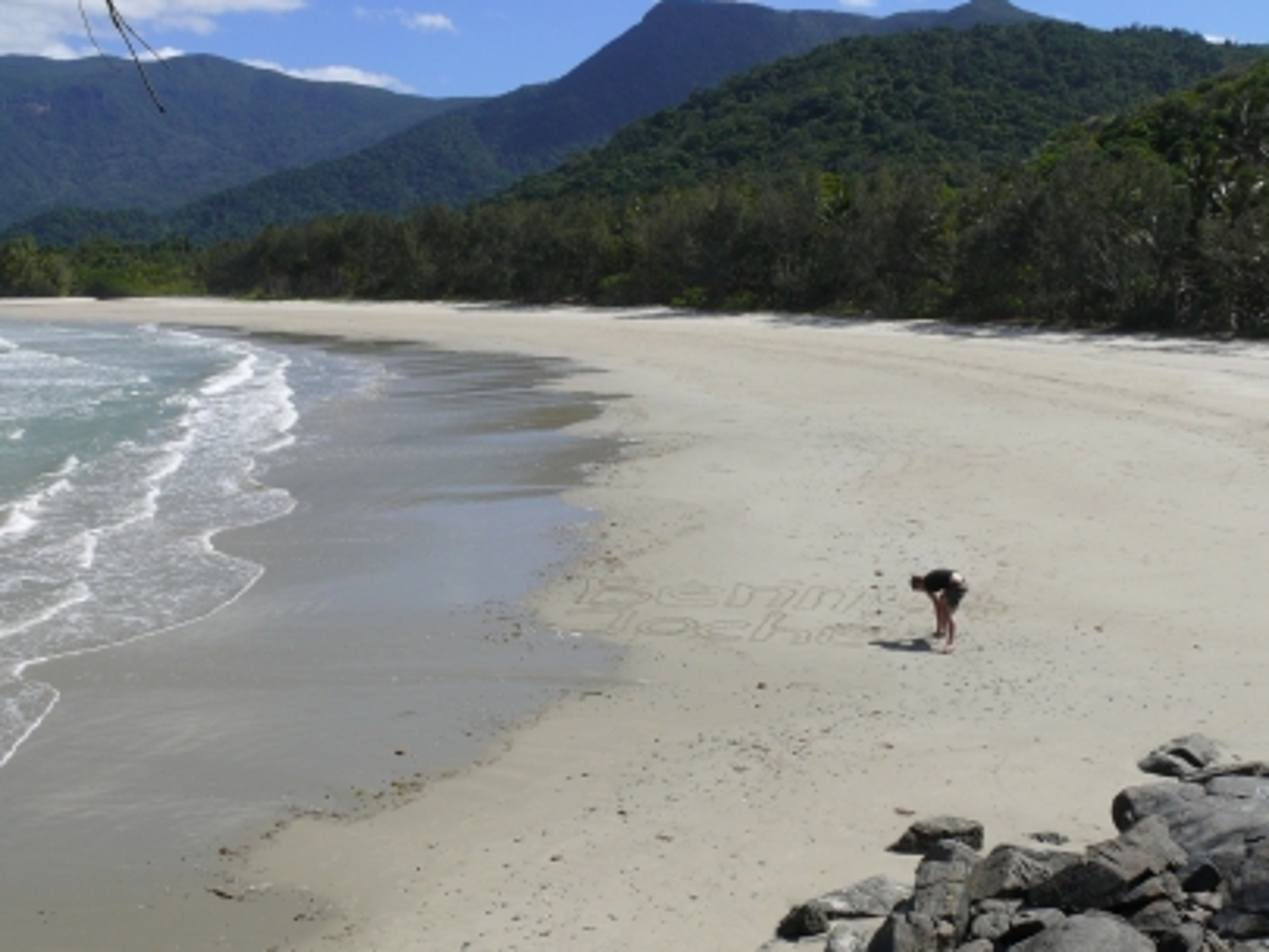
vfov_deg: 37.7
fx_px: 1393
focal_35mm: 38
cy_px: 507
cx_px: 611
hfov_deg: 49.0
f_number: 8
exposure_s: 1/400
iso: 100
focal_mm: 7.4
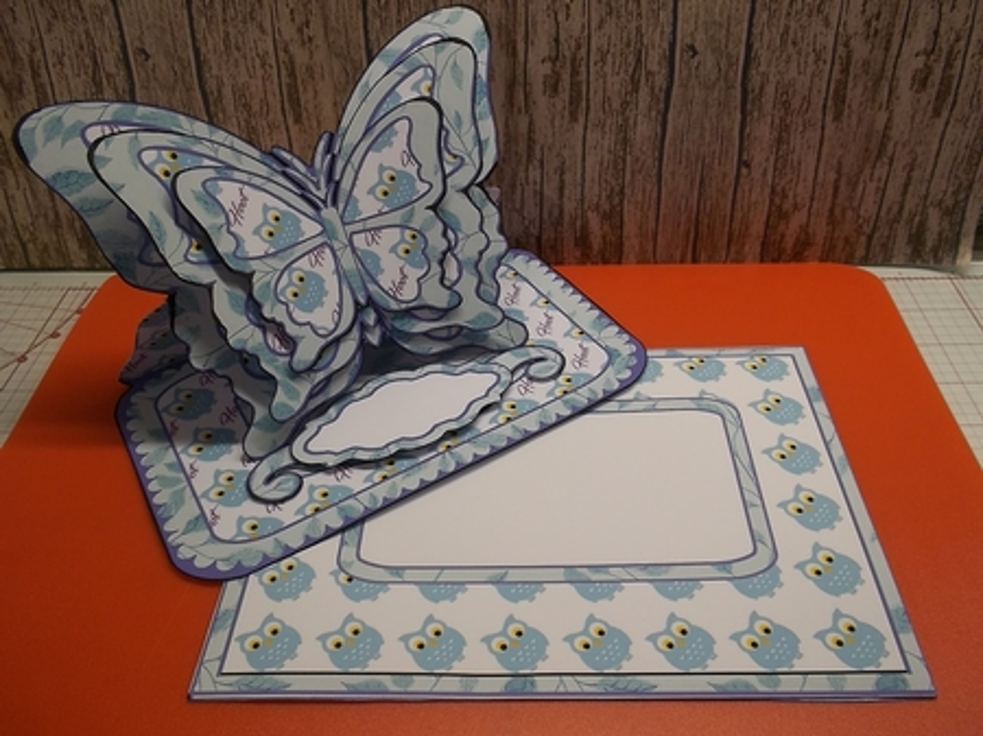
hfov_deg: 61.7
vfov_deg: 48.2
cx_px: 492
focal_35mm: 29
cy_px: 368
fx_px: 823
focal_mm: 4.1
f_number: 3.3
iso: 80
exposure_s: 1/40
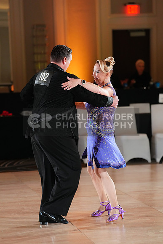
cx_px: 82
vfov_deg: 16.9
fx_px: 821
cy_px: 122
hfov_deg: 11.3
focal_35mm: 121
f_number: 2.8
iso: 3200
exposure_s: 1/400
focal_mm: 121
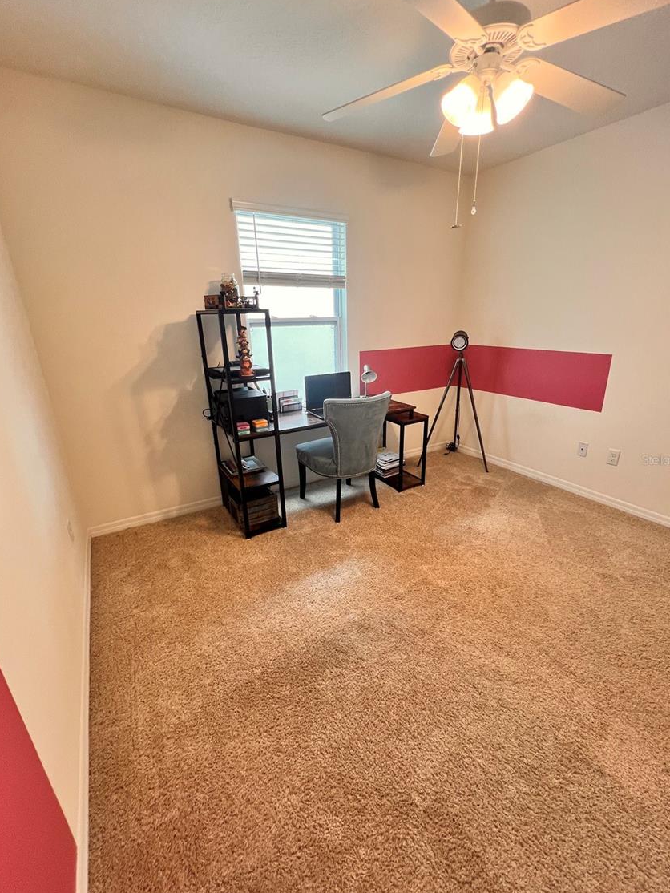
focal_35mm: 14
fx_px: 361
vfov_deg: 102.0
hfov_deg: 85.7
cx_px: 338
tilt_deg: -20.1
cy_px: 459
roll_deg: +1.7
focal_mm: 1.57
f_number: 1.8
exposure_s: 1/60
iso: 125
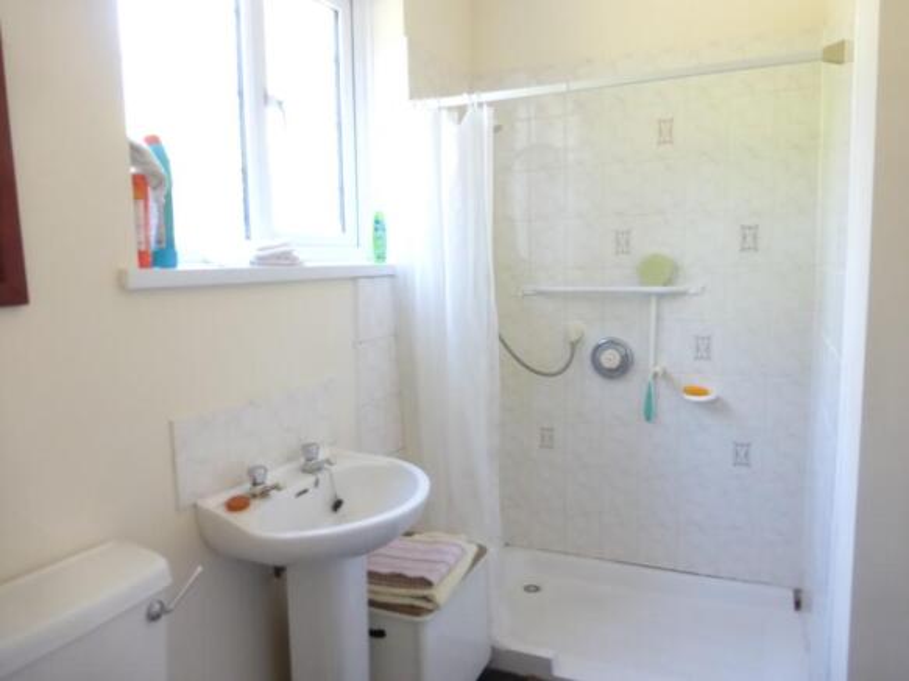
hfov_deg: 71.6
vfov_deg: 56.8
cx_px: 454
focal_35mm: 24
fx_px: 630
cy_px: 340
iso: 400
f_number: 3.3
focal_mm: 4.3
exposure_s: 1/20
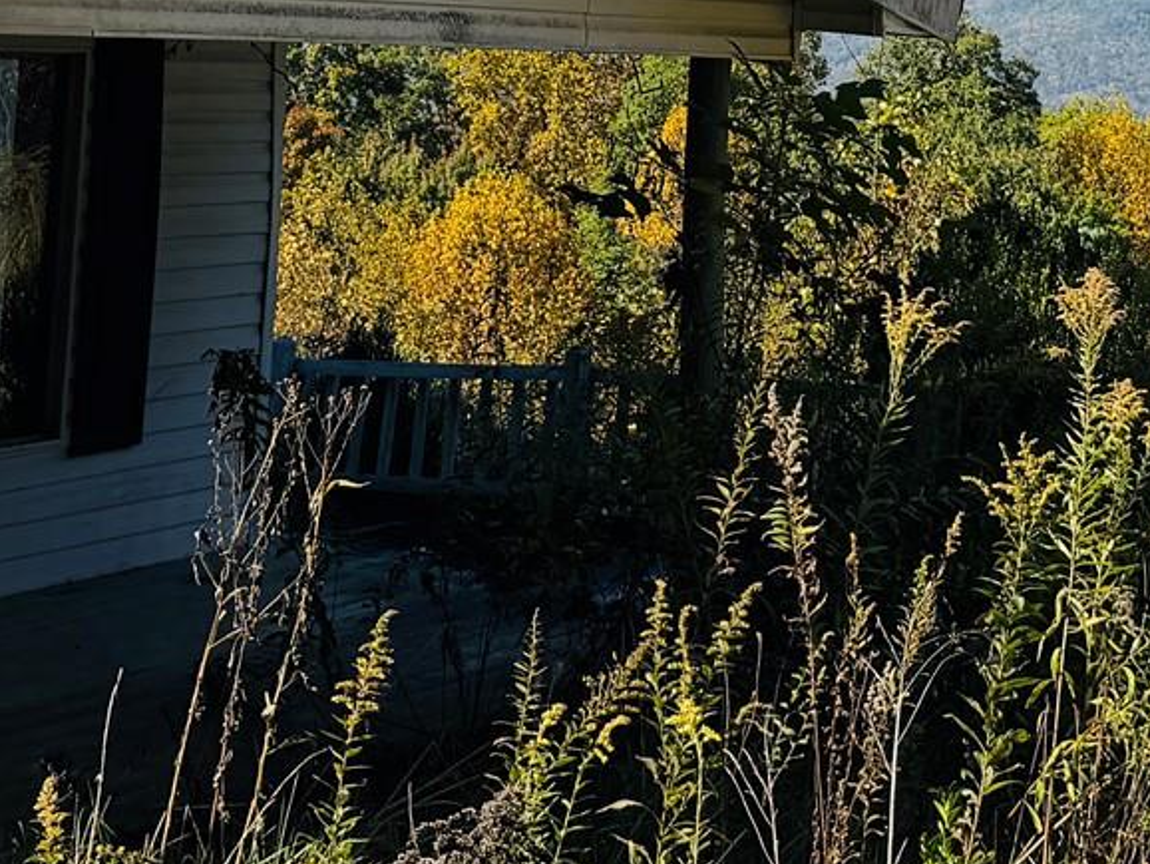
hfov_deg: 22.7
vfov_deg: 16.5
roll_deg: -1.5
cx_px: 887
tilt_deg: +6.6
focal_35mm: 85
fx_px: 2825
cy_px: -243
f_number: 1.78
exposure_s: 1/4405
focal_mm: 6.76
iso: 80
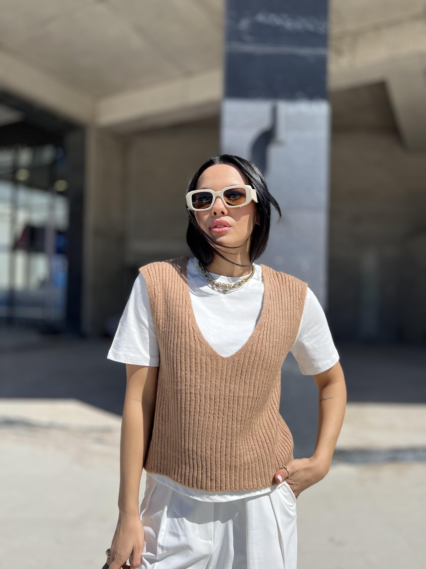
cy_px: 284
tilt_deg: +1.7
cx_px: 213
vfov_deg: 67.3
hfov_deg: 53.1
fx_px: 427
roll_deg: -1.0
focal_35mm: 26
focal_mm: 5.7
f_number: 1.5
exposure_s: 1/4831
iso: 50
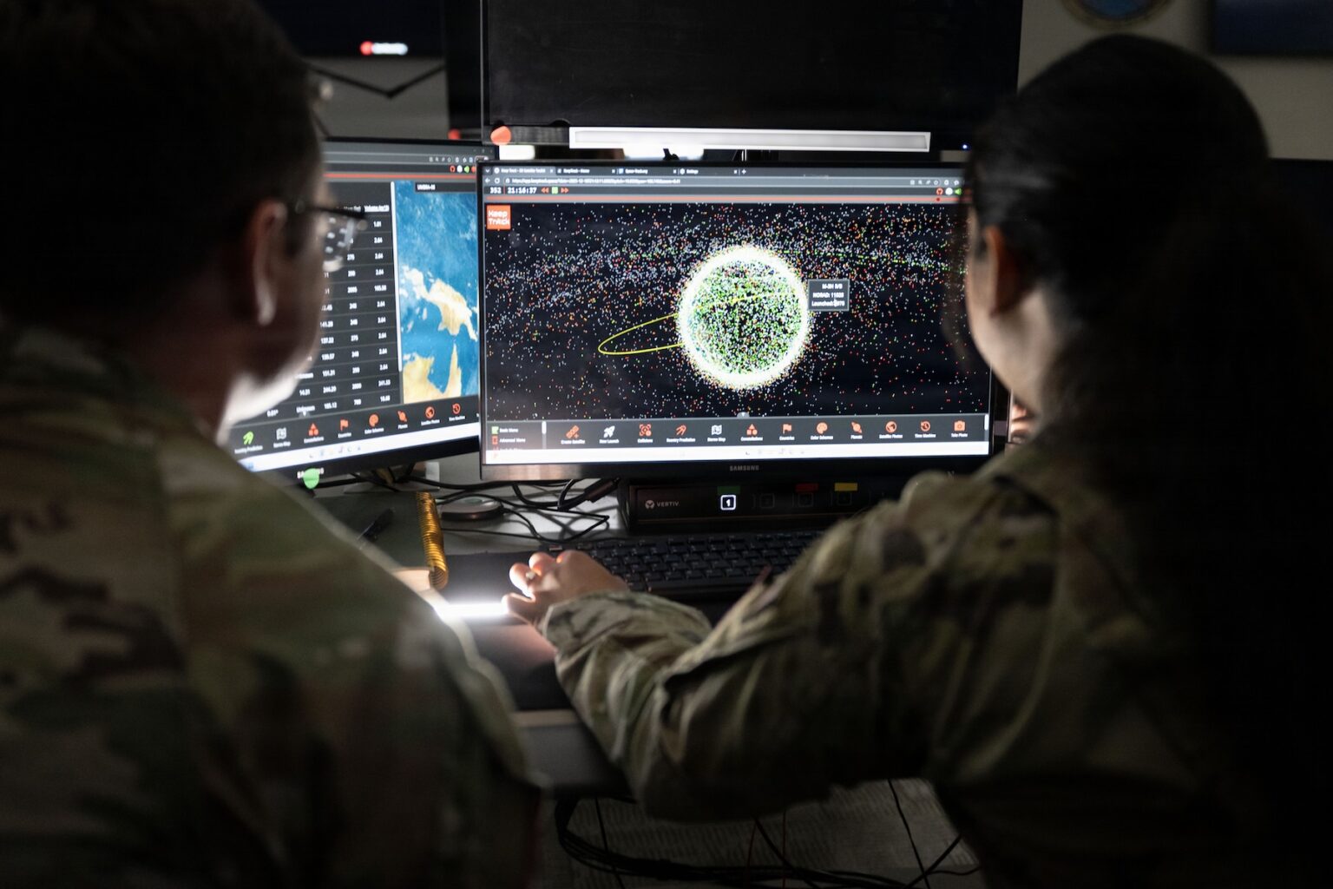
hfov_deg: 46.4
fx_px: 1555
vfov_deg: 31.9
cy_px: 444
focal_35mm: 42
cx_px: 666
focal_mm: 42
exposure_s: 1/50
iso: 2500
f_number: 3.2
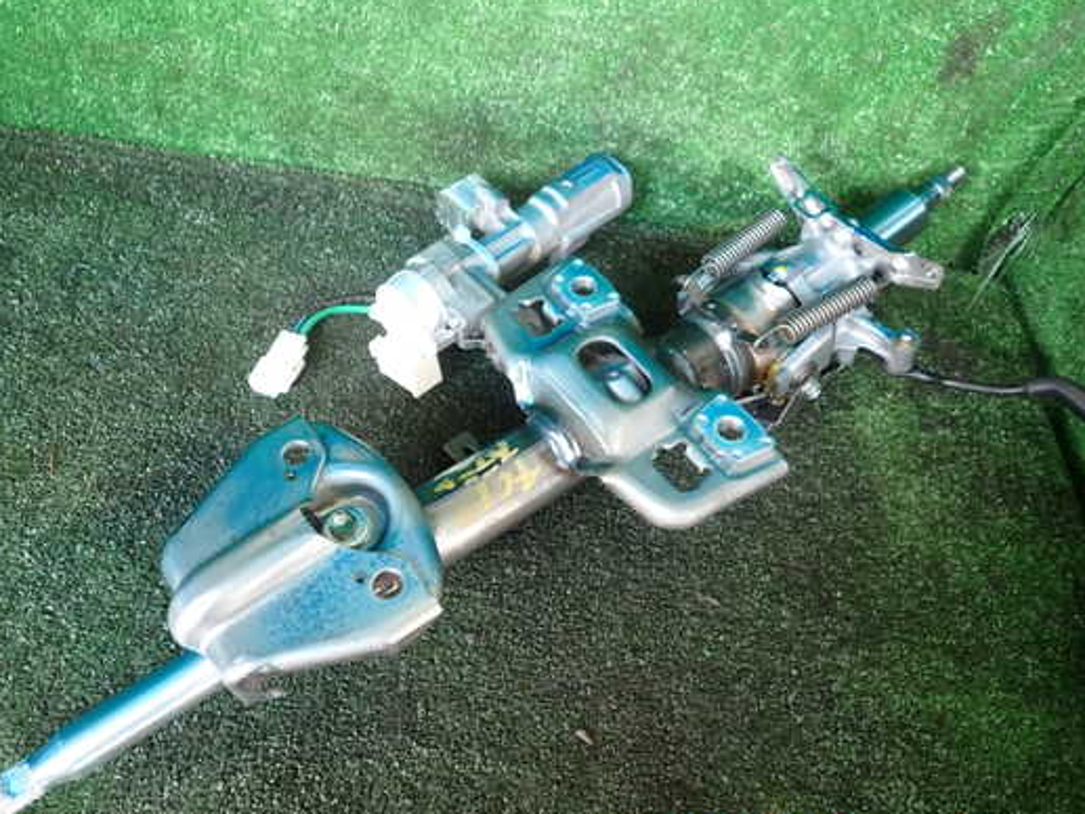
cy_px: 394
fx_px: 909
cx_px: 510
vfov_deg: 48.2
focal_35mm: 29
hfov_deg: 61.6
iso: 200
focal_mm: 4.5
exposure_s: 1/40
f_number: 2
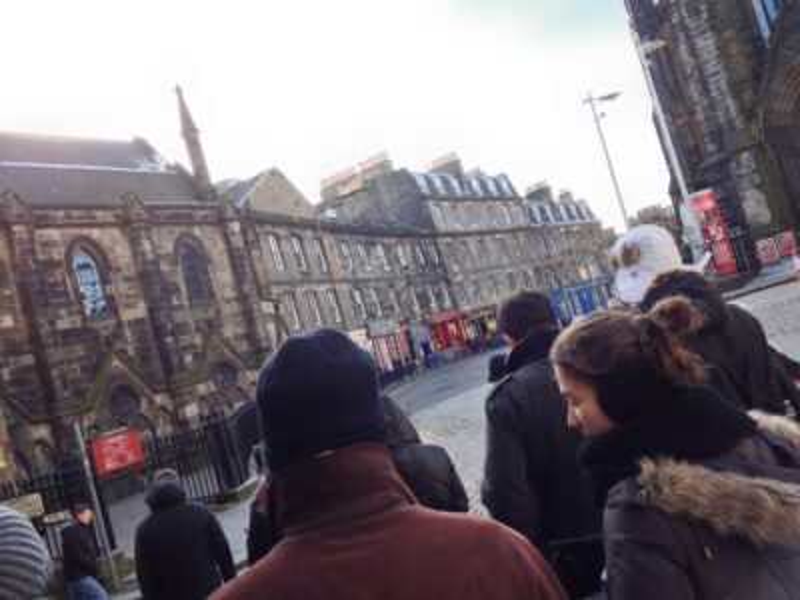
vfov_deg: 40.7
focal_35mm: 35
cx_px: 400
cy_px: 300
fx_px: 809
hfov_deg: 52.6
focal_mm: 4.28
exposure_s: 1/237
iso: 50
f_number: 2.4
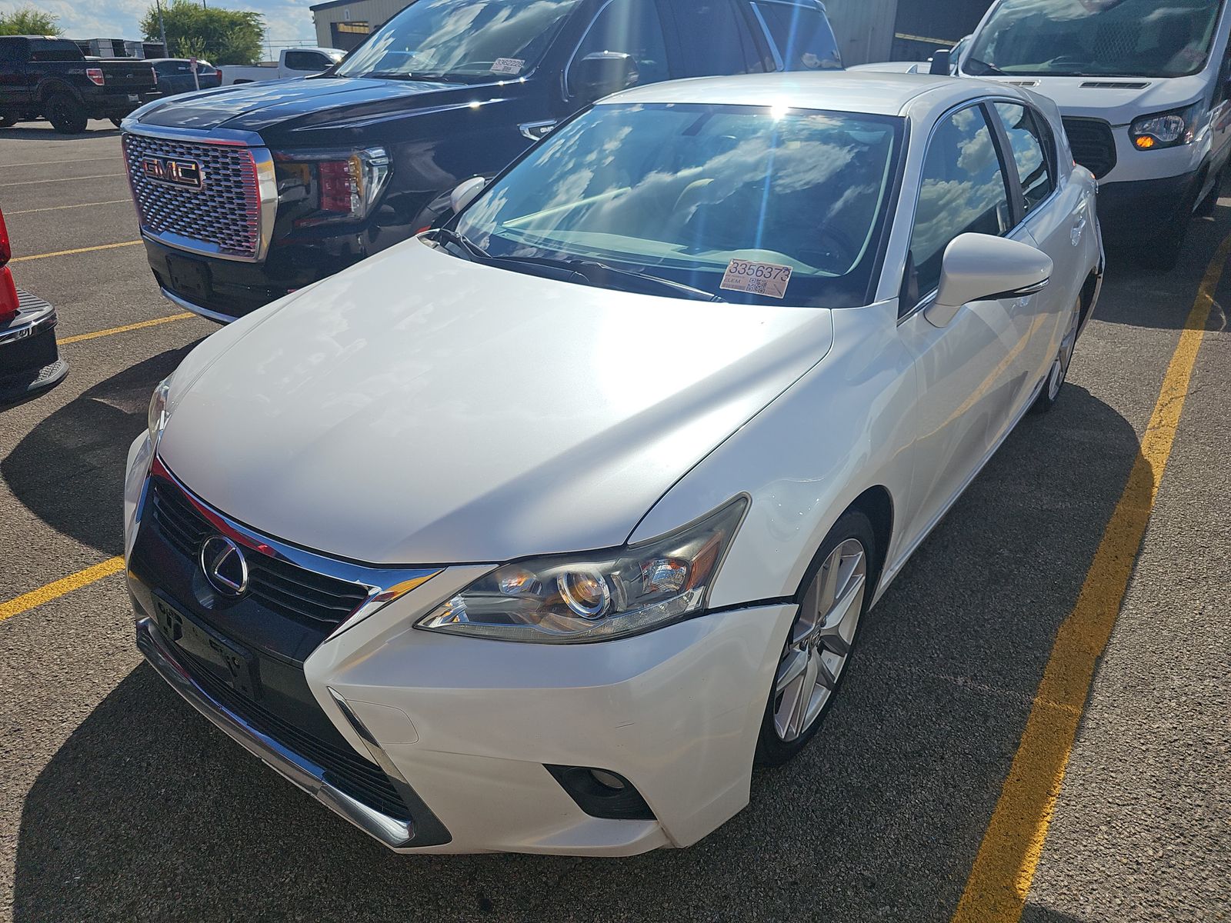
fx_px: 818
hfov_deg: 73.9
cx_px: 616
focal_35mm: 23
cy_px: 462
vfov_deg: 58.9
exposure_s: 1/2010
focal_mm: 6.3
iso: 50
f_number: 1.7
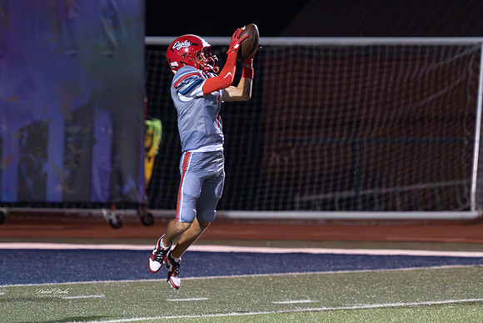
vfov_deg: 3.6
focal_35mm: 378
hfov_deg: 5.4
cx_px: 202
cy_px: 171
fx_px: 5076
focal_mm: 210
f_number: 4
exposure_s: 1/800
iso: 22800
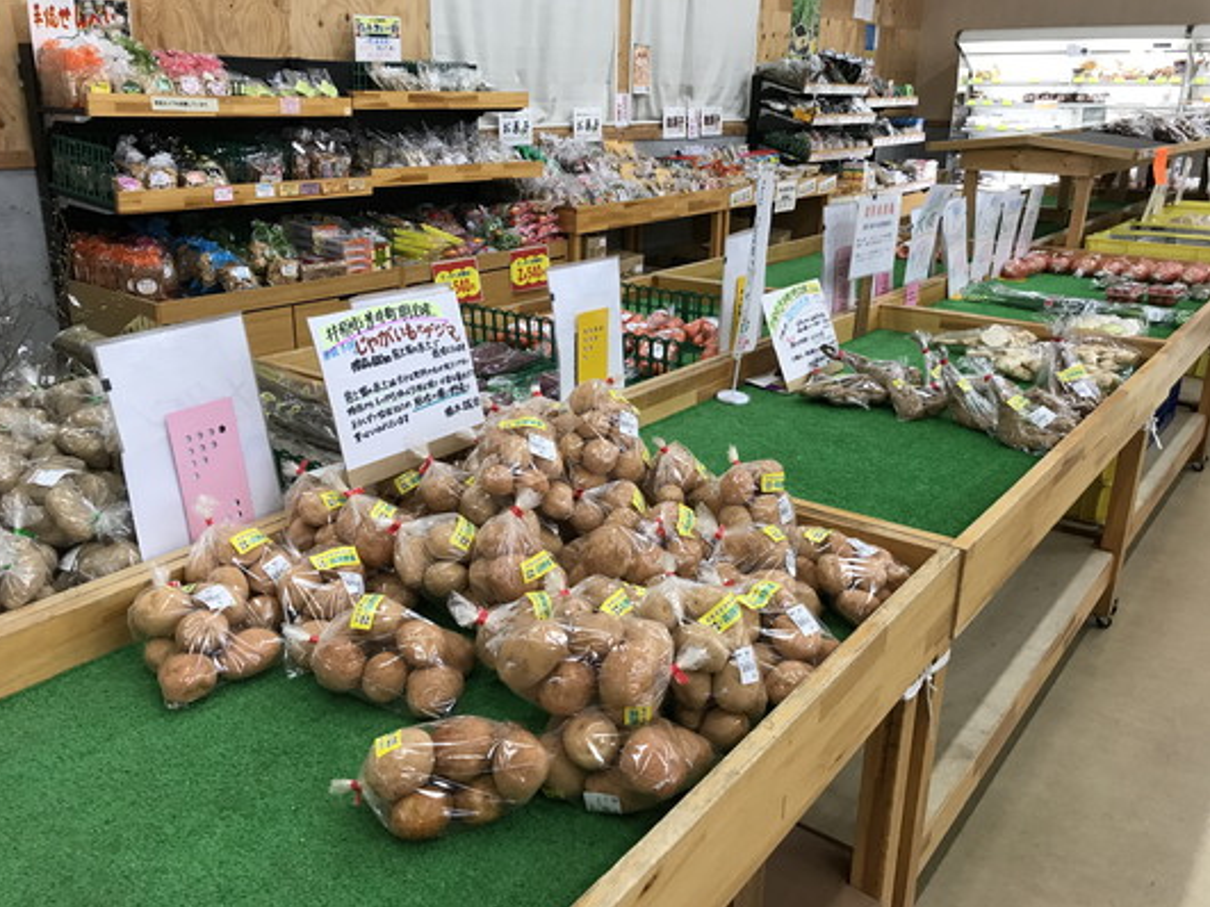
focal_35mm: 29
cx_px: 590
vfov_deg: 48.2
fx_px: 1013
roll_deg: -1.3
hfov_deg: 61.7
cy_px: 448
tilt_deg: -19.0
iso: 32
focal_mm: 3.99
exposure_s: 1/30
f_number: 1.8
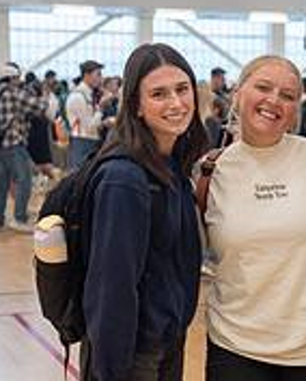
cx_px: 269
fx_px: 1345
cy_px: 250
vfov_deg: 16.1
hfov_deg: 12.9
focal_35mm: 119
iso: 1250
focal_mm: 50
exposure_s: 1/200
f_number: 4
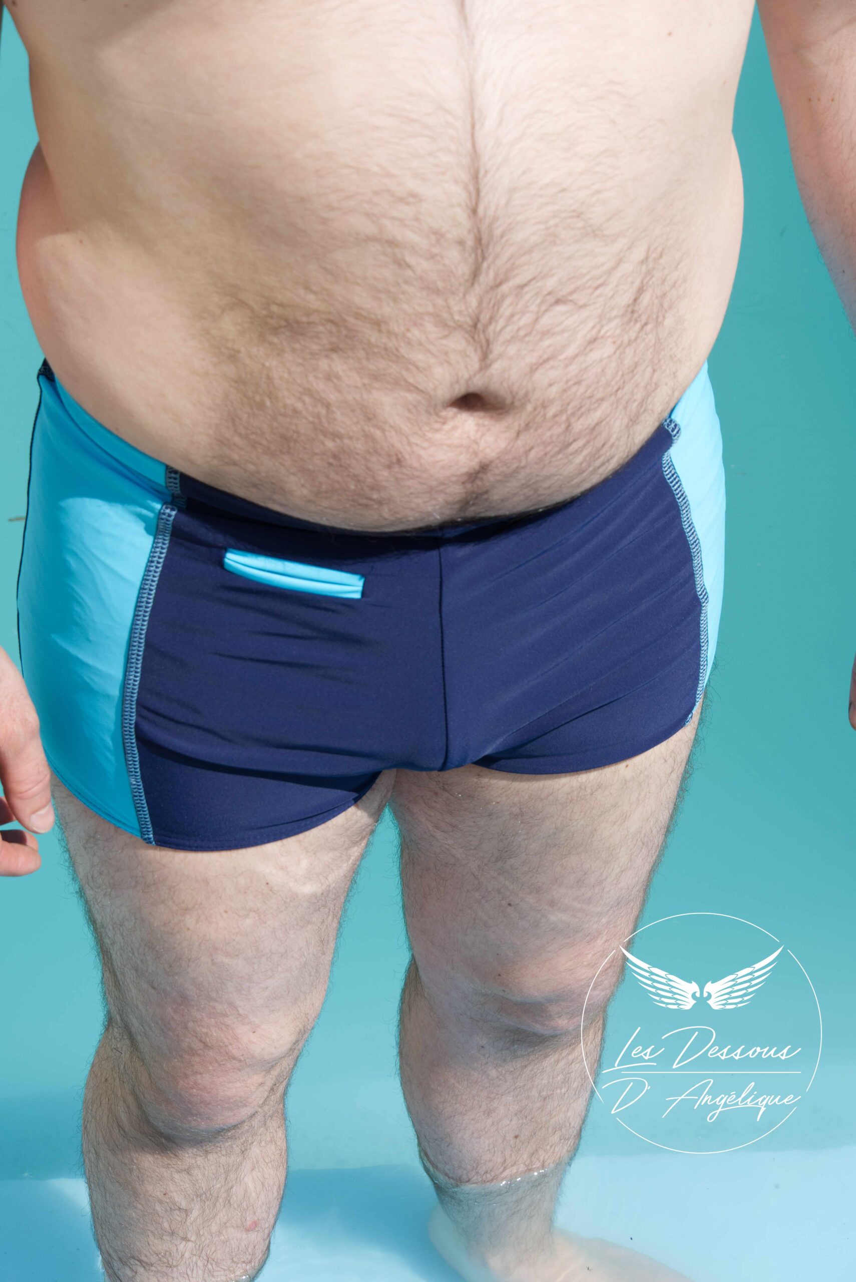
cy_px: 641
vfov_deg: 25.5
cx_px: 428
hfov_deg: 17.2
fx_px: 2831
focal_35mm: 80
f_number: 8
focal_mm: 53
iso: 200
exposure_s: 1/500
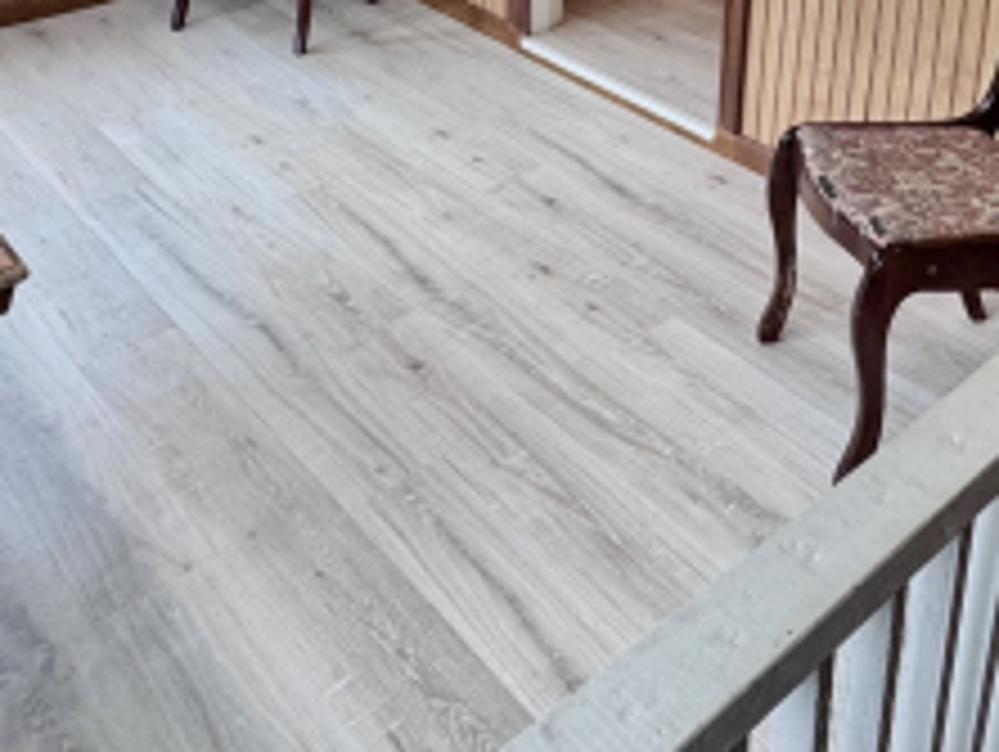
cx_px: 610
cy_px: -59
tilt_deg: -18.6
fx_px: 1213
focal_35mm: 42
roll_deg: -1.7
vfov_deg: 31.0
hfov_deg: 44.5
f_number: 2.2
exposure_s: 1/60
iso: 200
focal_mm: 2.22
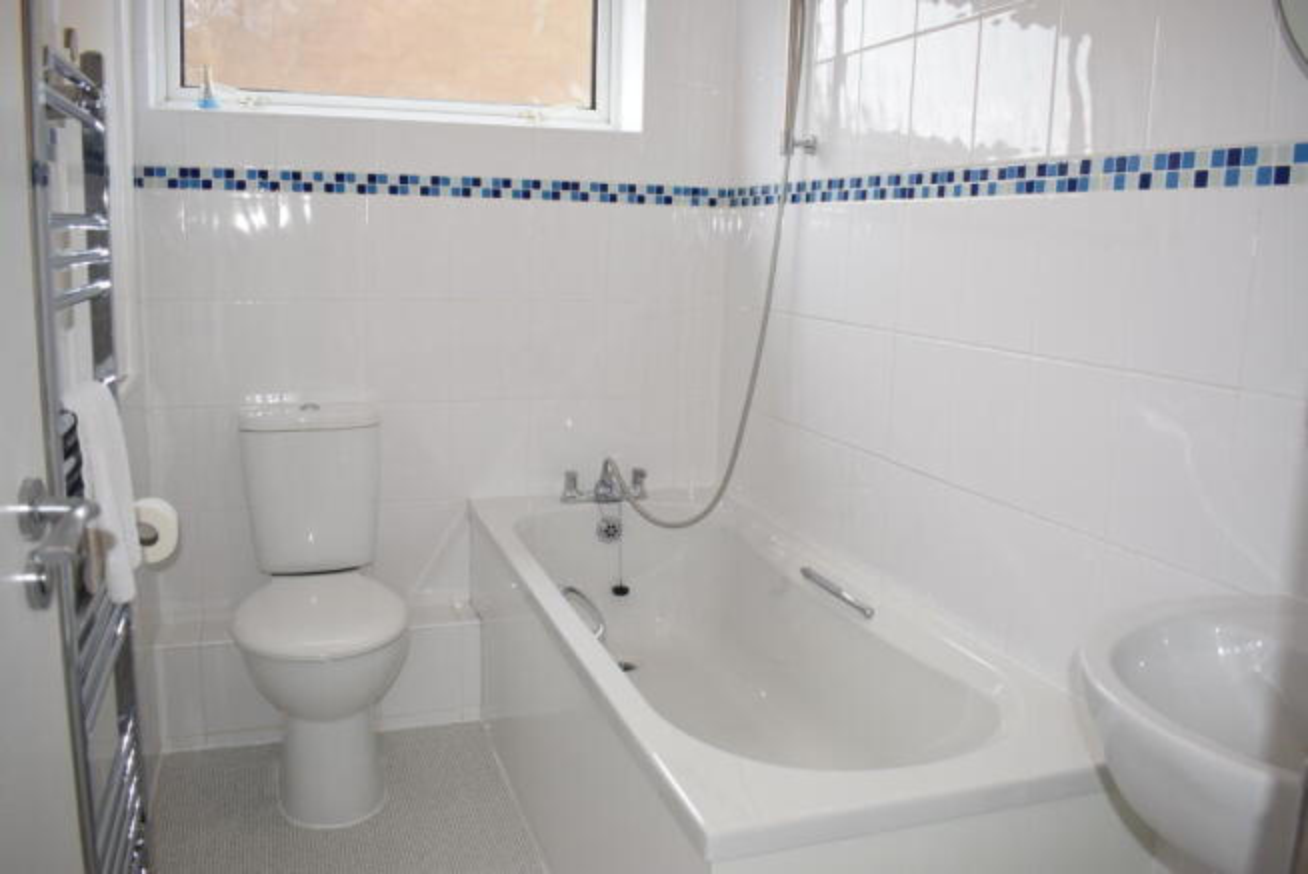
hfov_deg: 61.9
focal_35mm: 30
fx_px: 1091
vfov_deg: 43.7
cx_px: 654
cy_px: 437
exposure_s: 1/125
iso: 800
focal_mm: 20
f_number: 5
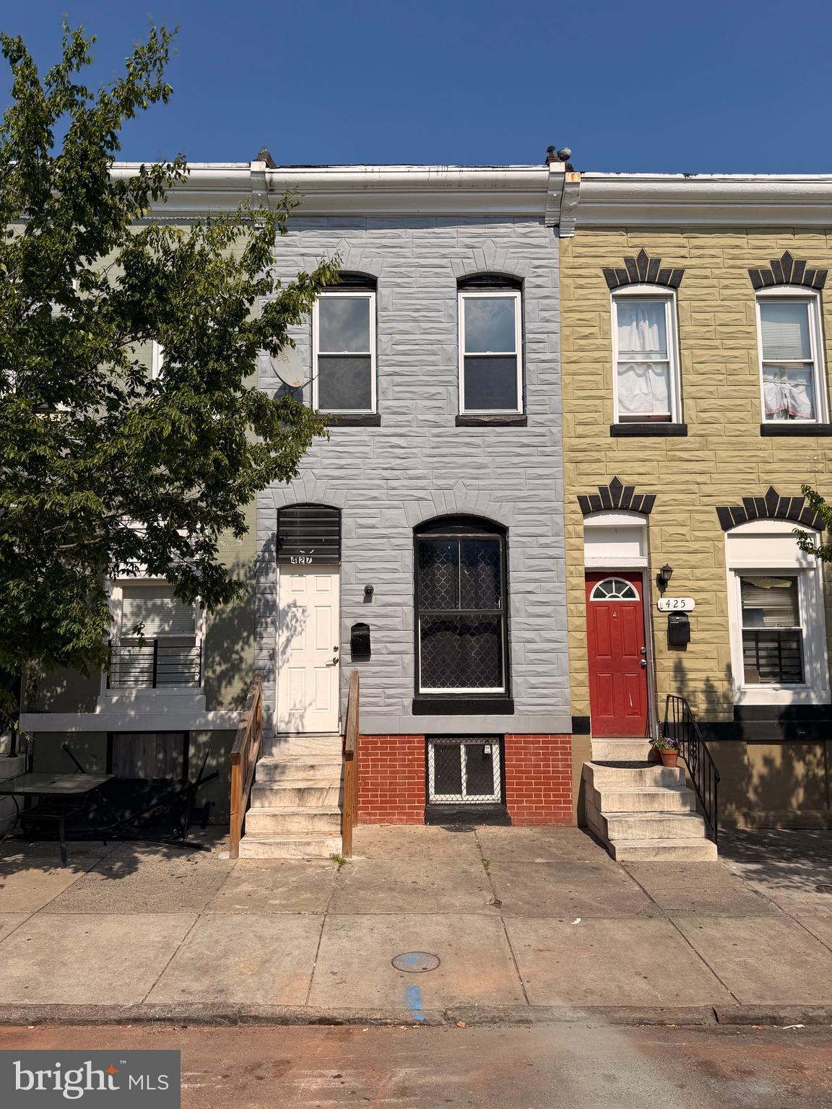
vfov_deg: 71.6
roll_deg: +0.7
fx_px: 769
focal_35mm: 24
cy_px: 554
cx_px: 416
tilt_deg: +5.0
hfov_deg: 56.8
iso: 80
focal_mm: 6.76
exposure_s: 1/8130
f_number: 1.78
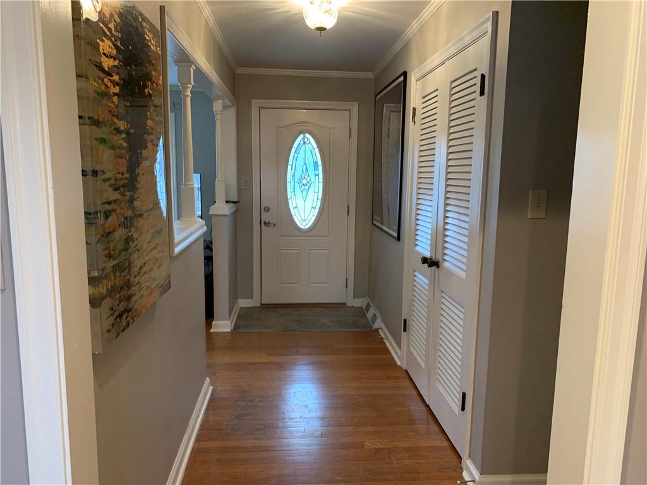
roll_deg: -0.7
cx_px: 324
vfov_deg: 53.1
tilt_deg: -7.7
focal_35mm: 26
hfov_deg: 67.3
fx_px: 486
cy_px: 242
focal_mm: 4.25
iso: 250
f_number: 1.8
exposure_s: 1/60
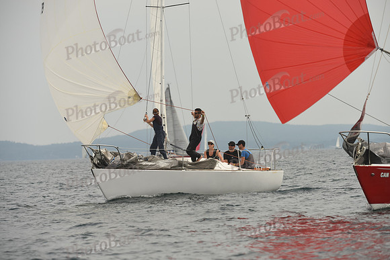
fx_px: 2926
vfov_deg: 5.1
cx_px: 195
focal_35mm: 270
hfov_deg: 7.6
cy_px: 130
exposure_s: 1/1000
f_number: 6.3
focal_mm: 270
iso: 250
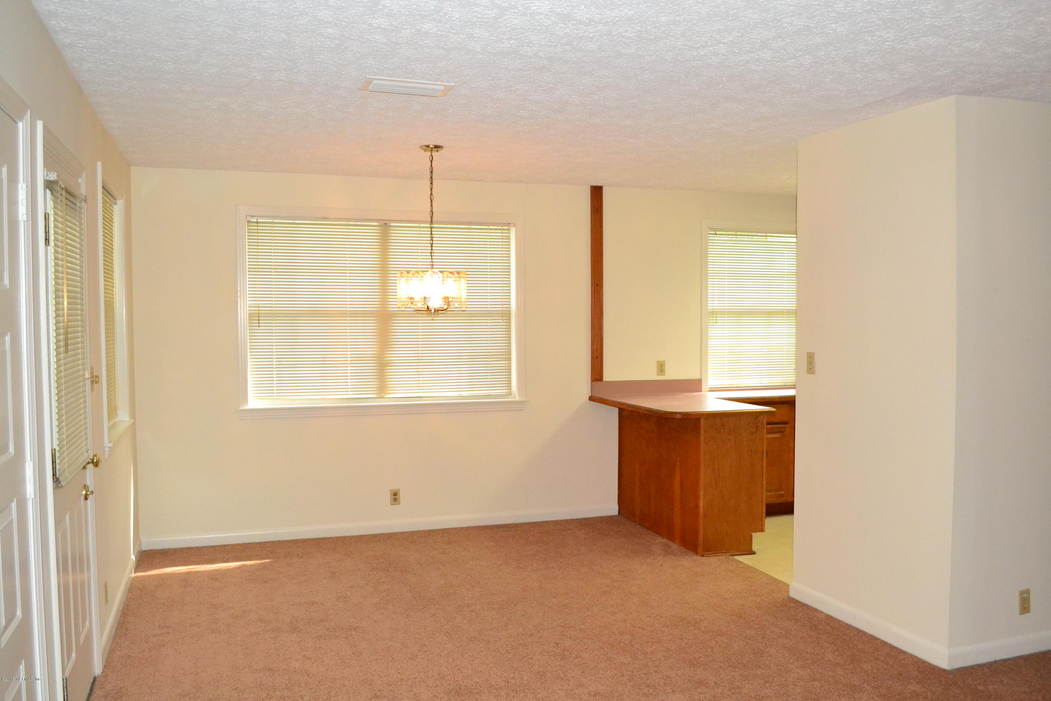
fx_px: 876
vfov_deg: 43.6
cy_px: 350
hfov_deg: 61.9
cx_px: 526
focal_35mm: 30
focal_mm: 20
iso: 3200
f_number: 5
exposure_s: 1/160
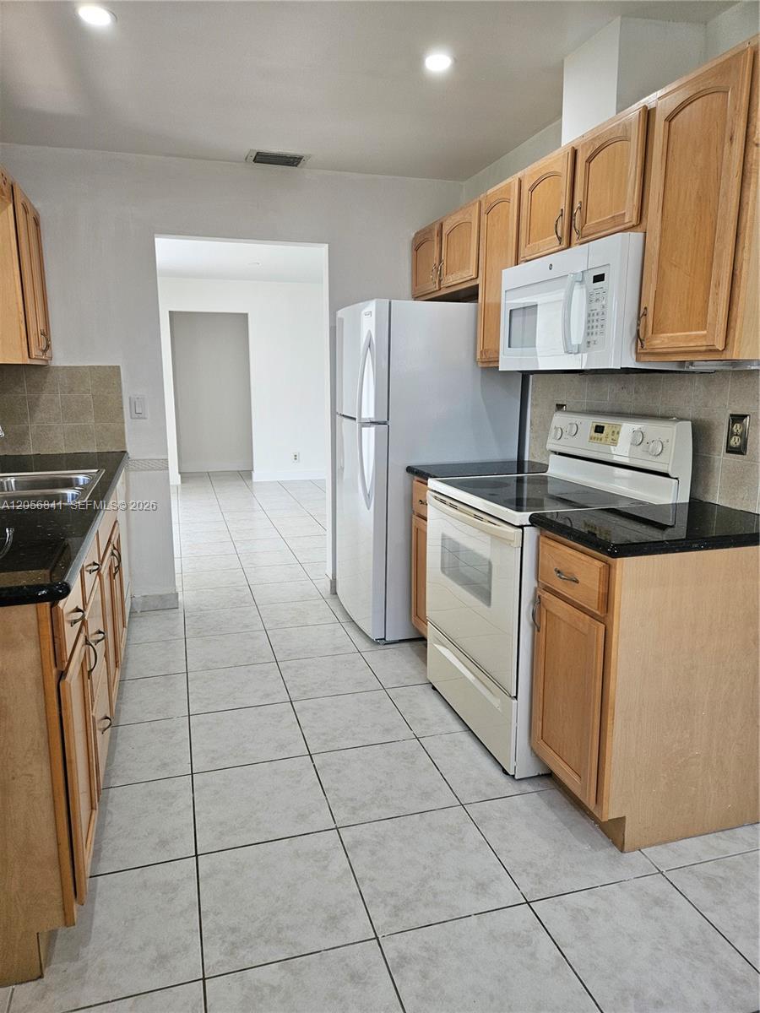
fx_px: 673
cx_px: 380
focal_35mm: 23
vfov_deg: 73.9
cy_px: 506
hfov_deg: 58.9
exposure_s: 1/180
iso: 100
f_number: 1.8
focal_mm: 5.4
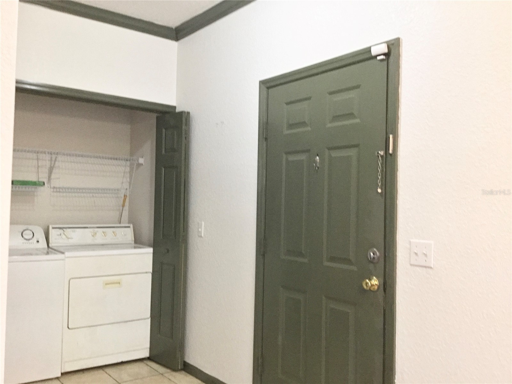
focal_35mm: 31
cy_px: 192
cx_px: 256
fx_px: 459
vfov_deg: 45.4
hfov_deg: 58.4
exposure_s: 1/30
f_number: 2.4
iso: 200
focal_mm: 3.3
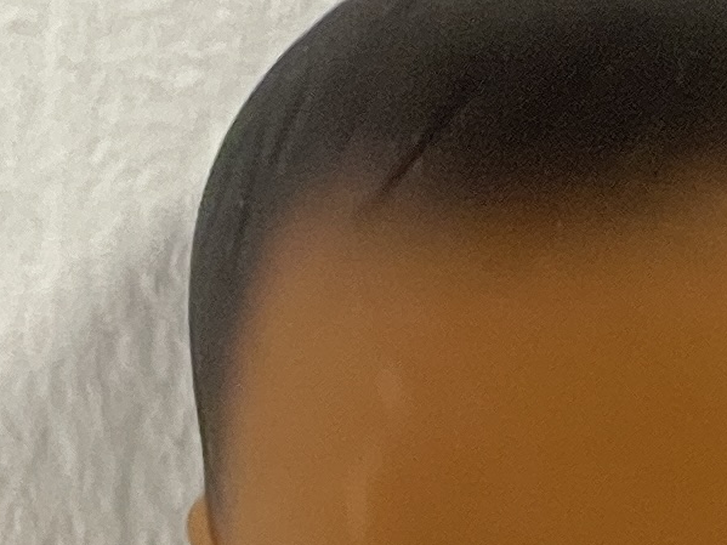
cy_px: 1658
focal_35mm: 431
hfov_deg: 4.6
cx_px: 169
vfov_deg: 3.4
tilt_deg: -23.8
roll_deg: +0.9
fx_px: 9050
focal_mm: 7.5
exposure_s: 1/50
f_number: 2.2
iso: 125
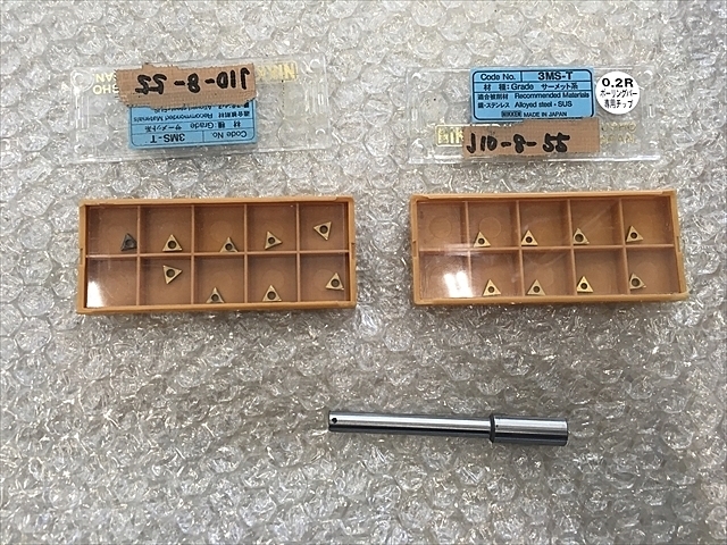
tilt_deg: -82.2
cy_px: 272
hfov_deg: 61.7
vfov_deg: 48.2
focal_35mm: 29
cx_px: 364
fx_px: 609
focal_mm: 4.15
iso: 50
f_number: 2.2
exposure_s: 1/30
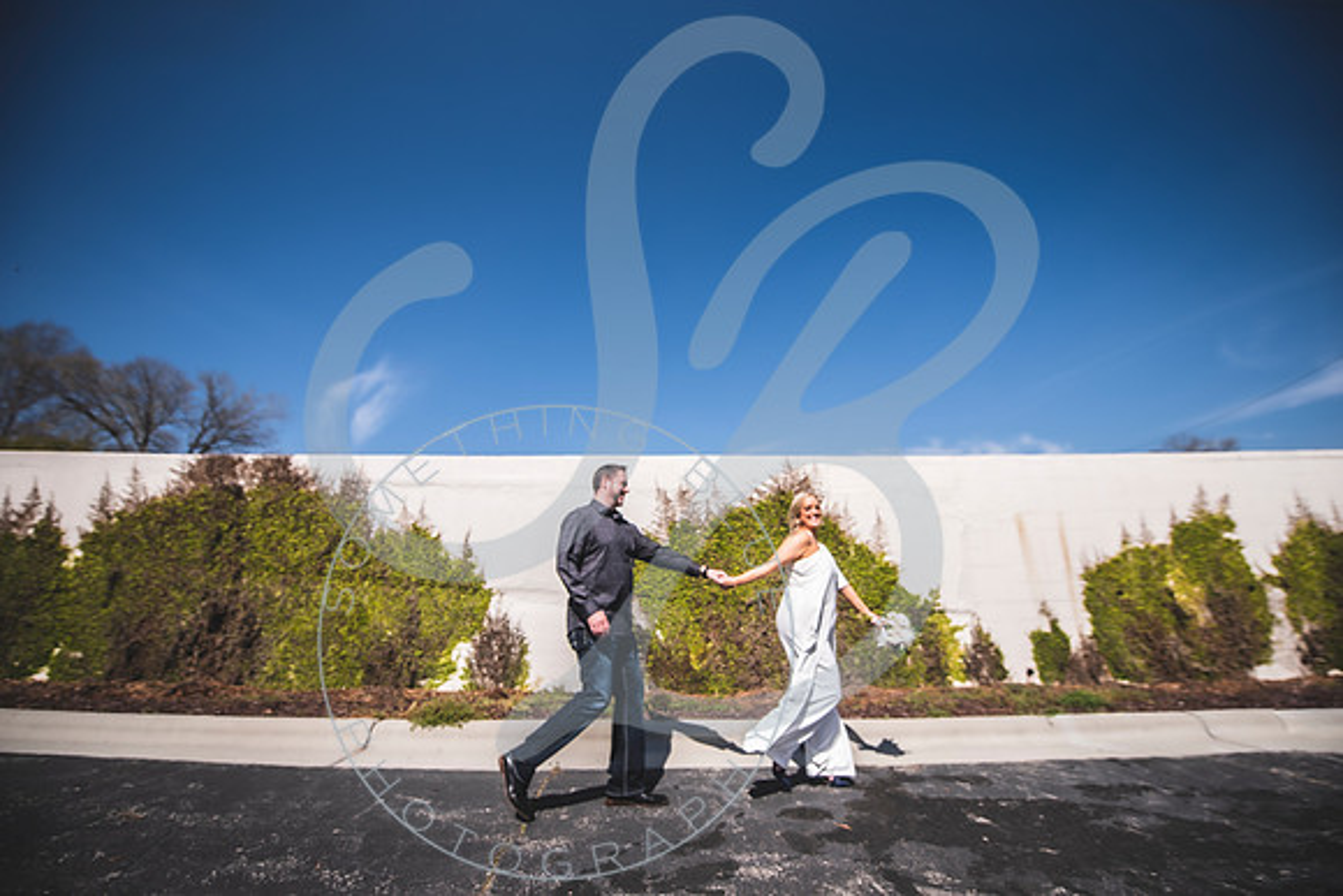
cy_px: 448
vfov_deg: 80.8
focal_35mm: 14
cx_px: 668
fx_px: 527
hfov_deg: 103.8
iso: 100
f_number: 2.8
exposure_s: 1/3200
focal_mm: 14
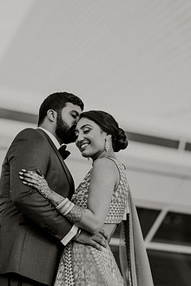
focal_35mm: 116
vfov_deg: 17.6
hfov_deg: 11.8
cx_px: 74
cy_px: 122
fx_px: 921
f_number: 2
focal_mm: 85
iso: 160
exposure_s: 1/1600
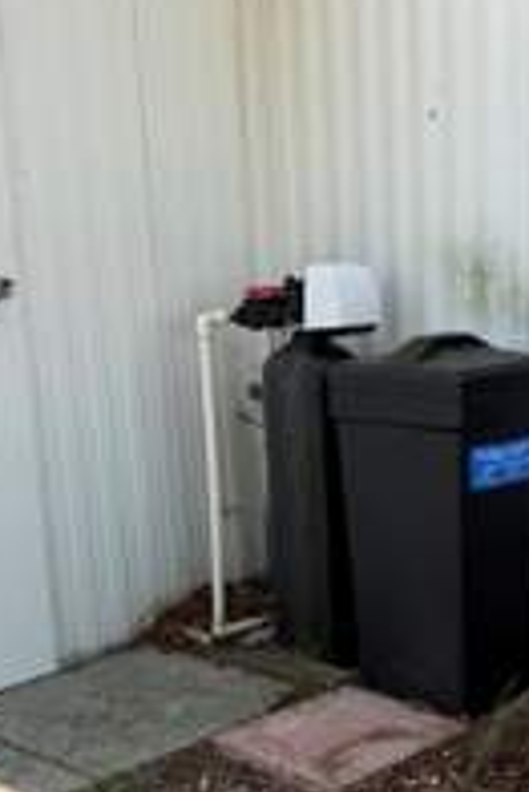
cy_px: 509
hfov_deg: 21.7
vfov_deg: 32.7
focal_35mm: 61
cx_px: 489
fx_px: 1342
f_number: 1.78
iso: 80
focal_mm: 6.76
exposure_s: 1/575
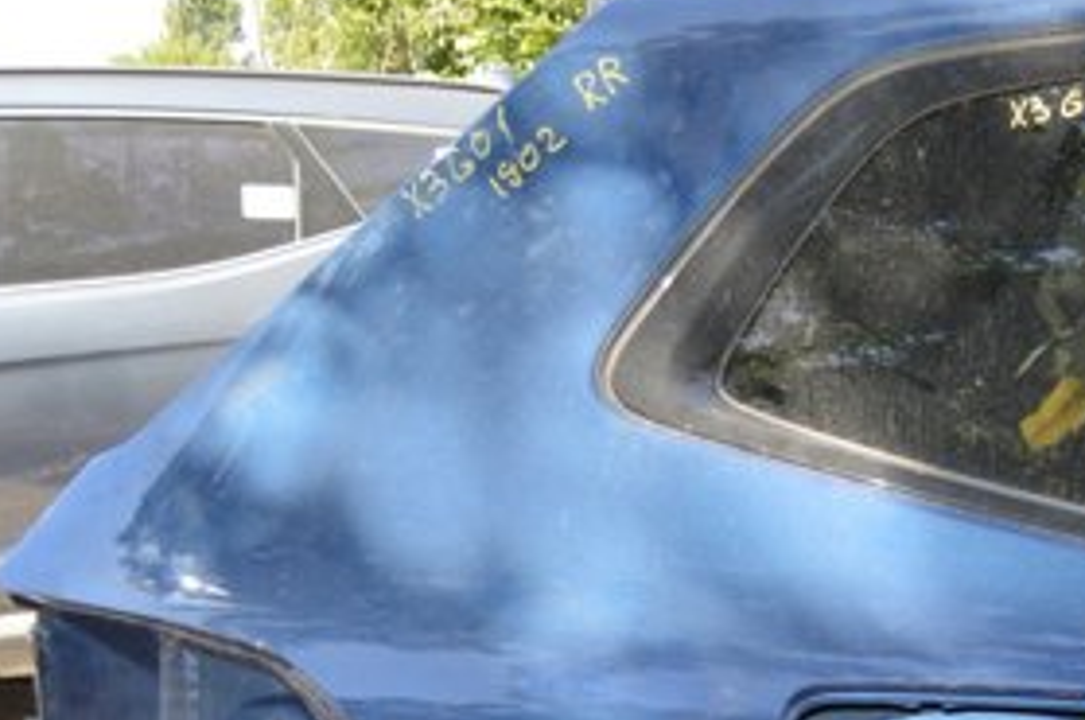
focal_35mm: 62
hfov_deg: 31.1
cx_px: 957
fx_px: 1865
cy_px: 710
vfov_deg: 21.1
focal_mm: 18
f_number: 4
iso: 100
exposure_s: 1/160
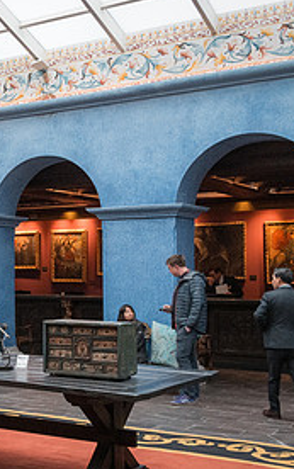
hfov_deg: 18.9
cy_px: 251
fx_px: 780
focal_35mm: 61
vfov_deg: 33.4
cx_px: -143
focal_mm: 28
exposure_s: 1/125
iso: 4000
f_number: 8
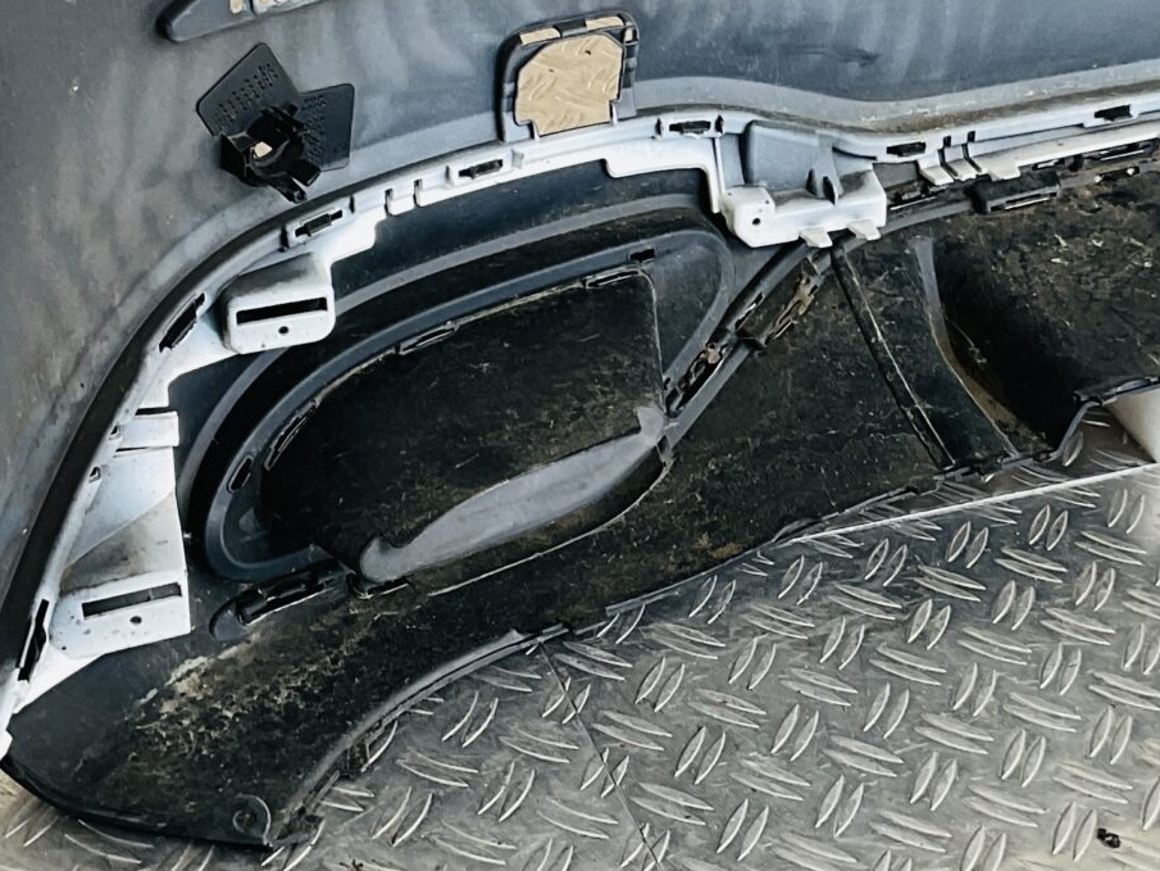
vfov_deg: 17.9
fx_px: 2748
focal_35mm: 82
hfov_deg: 23.6
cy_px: 283
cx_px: 888
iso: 16
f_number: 1.8
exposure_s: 1/119
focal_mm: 3
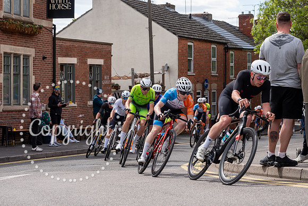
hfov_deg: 23.1
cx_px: 160
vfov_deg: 15.5
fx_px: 754
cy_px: 105
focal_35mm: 88
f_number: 5
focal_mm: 70
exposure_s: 1/1000
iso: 320
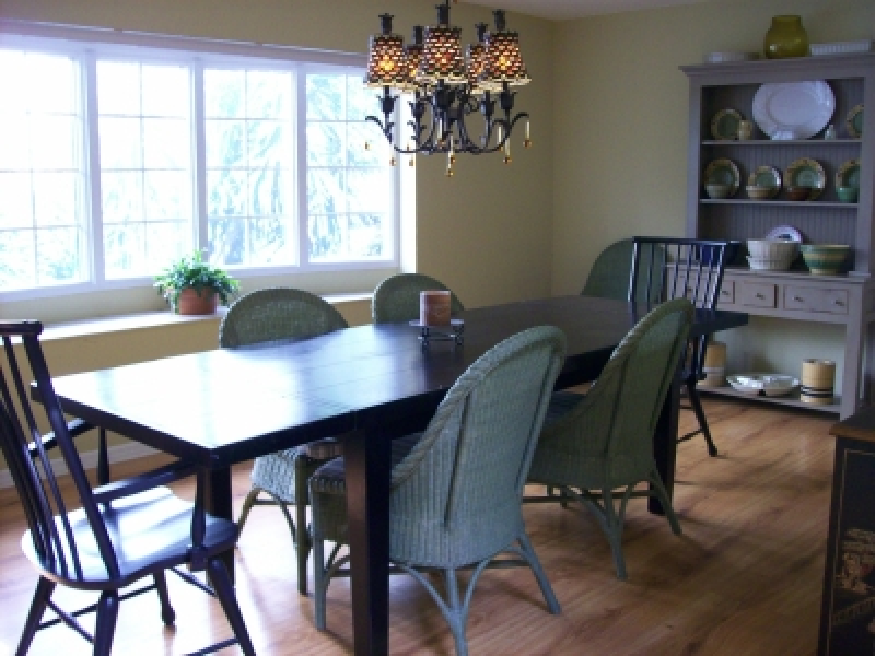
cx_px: 438
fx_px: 910
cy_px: 328
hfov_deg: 51.4
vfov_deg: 39.7
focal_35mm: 36
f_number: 2.7
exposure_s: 1/29.3
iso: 160
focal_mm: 6
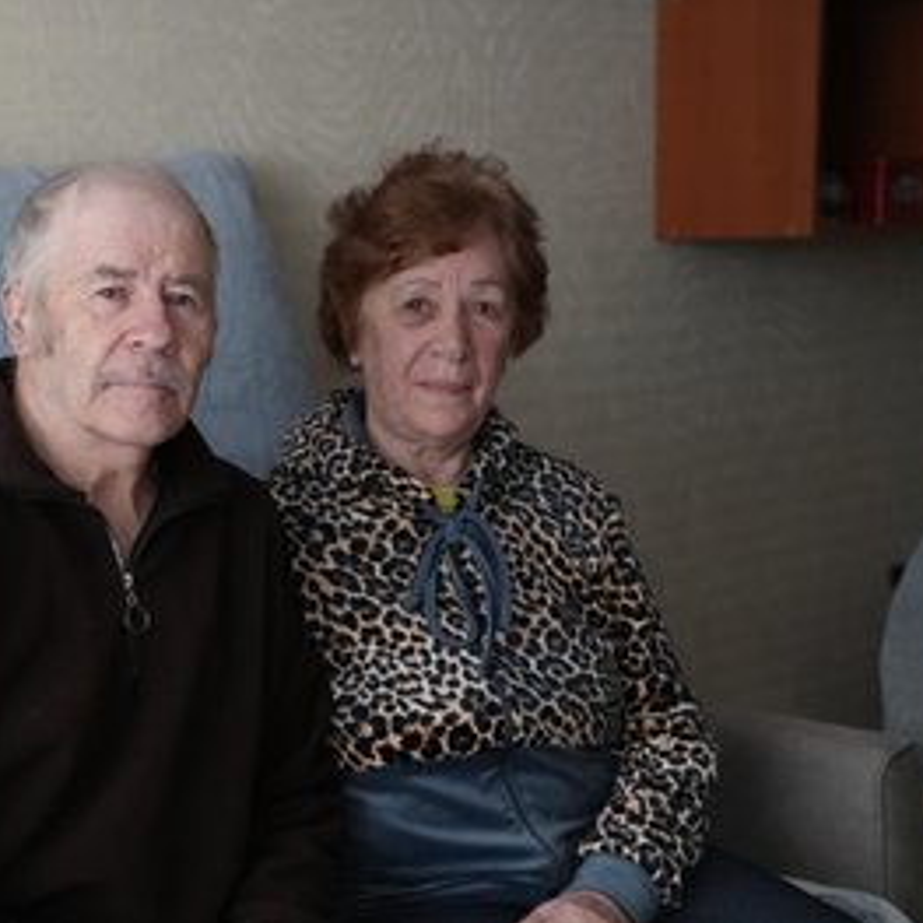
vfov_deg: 26.1
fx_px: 1991
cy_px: 462
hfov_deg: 25.9
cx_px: 274
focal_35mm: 66
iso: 12800
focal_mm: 51
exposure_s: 1/15
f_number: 2.8
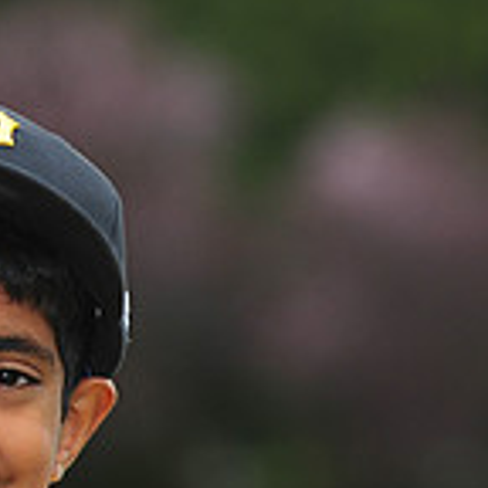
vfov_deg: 2.6
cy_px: 620
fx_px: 10925
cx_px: -64
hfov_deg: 2.6
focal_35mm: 685
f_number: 5.6
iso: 400
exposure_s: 1/400
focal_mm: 200
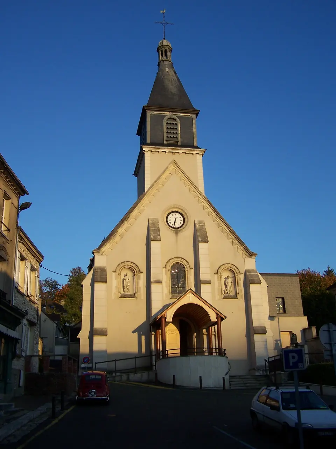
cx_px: 168
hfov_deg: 37.7
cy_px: 224
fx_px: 492
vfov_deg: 49.0
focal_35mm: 38
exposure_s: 1/1000
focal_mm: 6.3
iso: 80
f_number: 2.8
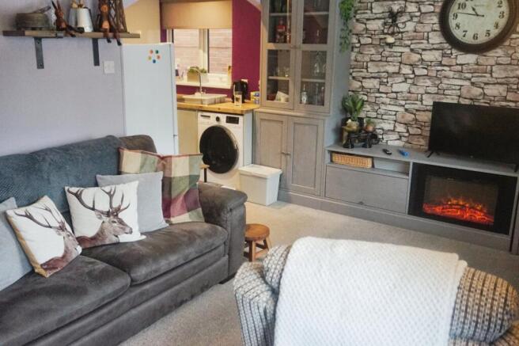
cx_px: 260
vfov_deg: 41.7
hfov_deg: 59.5
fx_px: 454
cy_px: 173
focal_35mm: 32
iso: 2500
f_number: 4
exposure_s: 1/160
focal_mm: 21
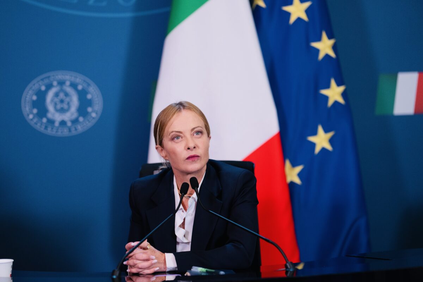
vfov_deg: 15.7
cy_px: 141
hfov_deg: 23.4
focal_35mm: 87
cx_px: 212
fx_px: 1022
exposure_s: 1/200
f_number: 2
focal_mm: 87
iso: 1000
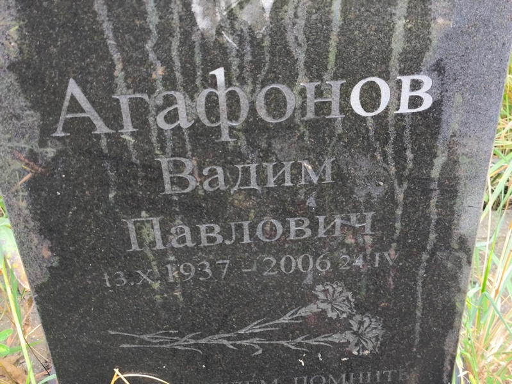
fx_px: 740
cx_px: 256
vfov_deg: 29.1
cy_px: 192
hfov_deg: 38.2
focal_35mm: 50
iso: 250
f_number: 1.7
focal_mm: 4.71
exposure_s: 1/60
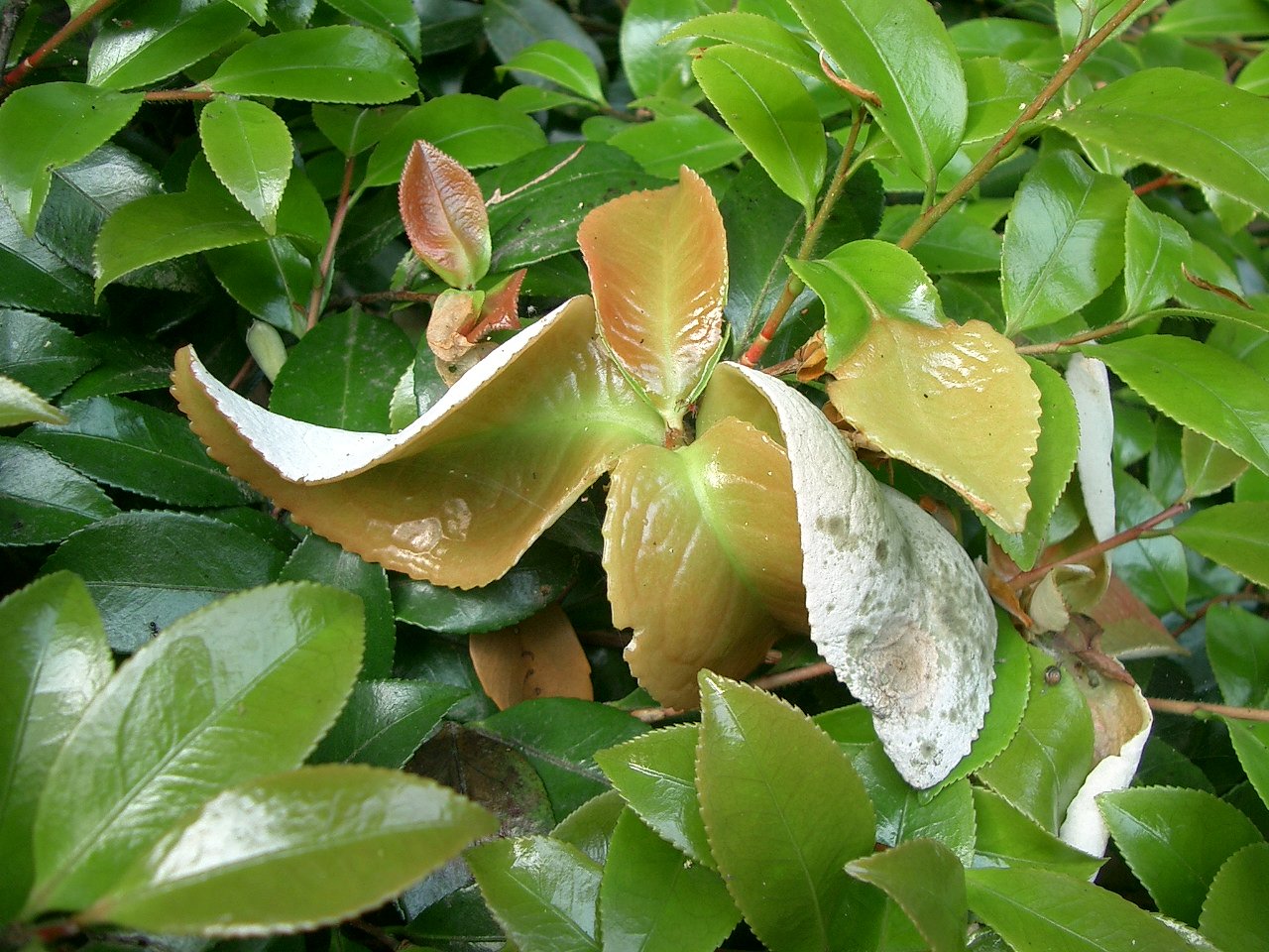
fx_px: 1283
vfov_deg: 40.7
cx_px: 634
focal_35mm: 35
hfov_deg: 52.6
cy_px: 476
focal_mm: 5.8
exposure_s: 1/100
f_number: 2.6
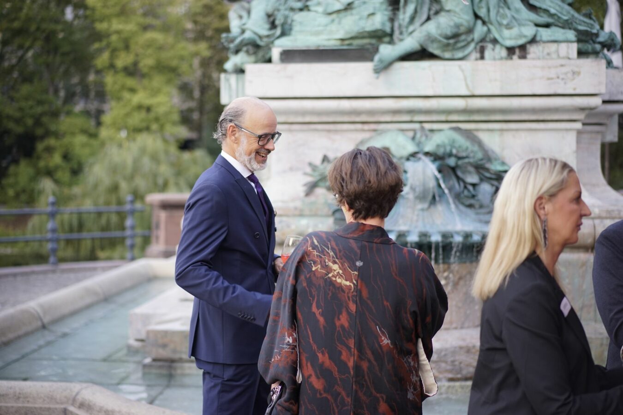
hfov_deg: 36.2
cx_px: 312
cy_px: 208
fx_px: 952
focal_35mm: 55
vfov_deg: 24.6
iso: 200
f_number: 2
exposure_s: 1/200
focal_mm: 55
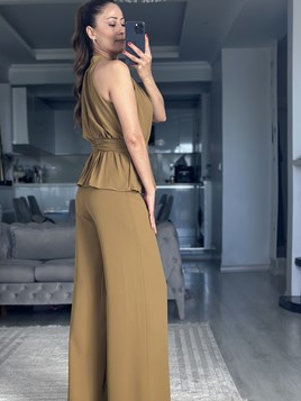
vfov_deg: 28.5
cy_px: 227
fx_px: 788
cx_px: 116
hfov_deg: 21.6
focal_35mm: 68
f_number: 1.78
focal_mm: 6.86
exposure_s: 1/130
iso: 100
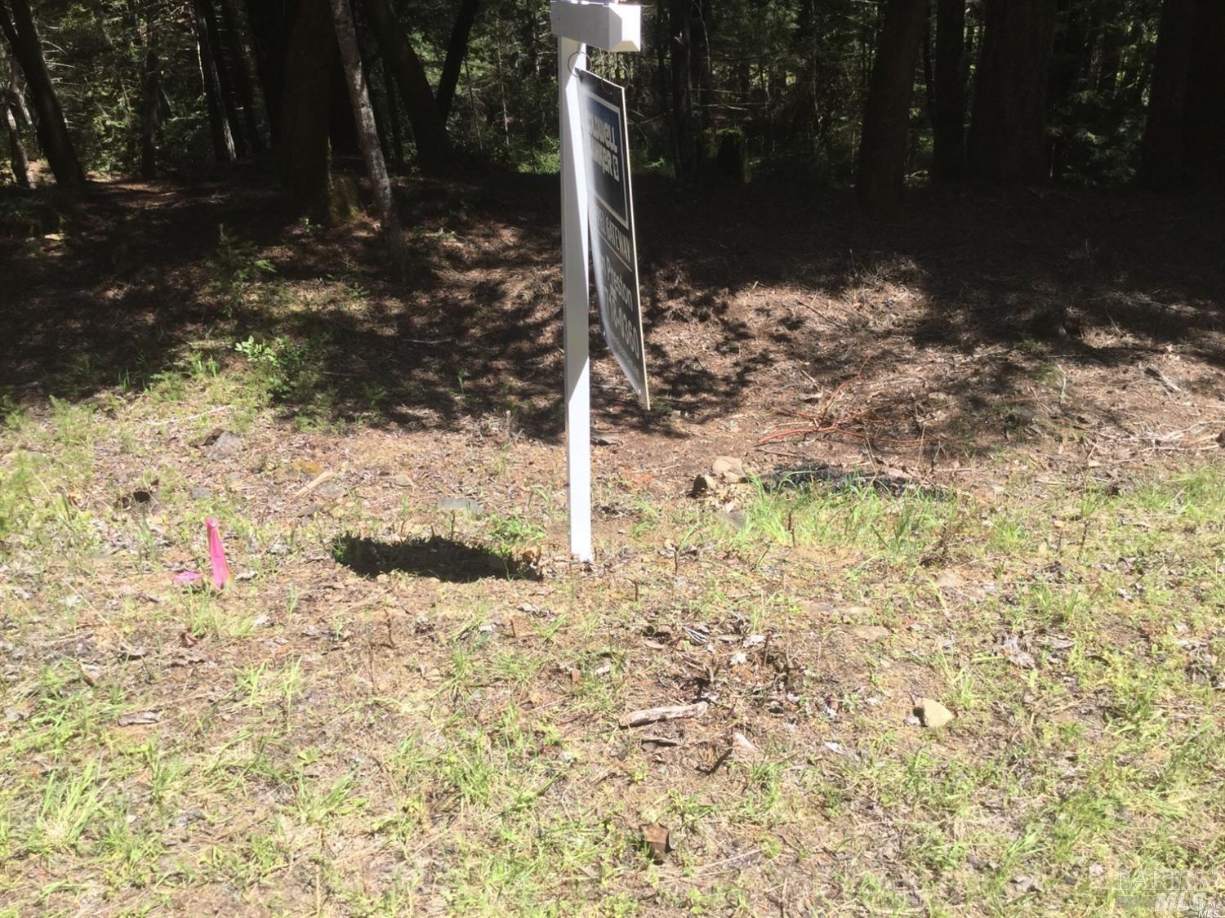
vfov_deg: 45.4
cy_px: 459
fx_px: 1097
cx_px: 612
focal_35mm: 31
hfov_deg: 58.4
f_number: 2.4
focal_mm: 3.3
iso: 25
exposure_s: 1/503
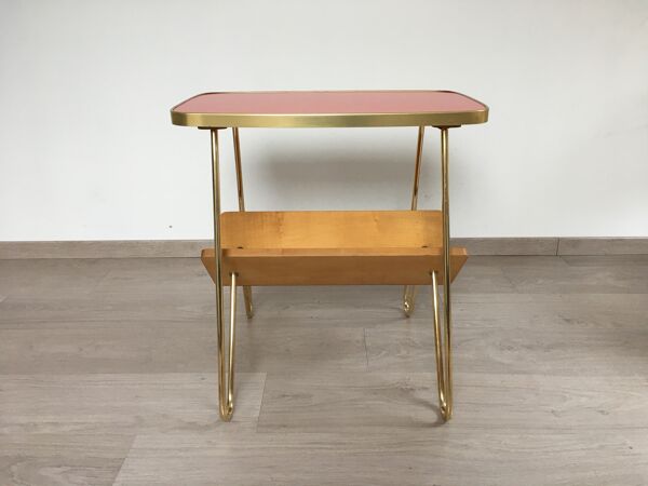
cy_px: 243
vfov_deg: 48.2
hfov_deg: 61.7
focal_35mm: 29
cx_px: 324
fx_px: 543
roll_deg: +0.0
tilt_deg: -20.6
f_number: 2.2
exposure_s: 1/30
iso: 32
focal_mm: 4.15
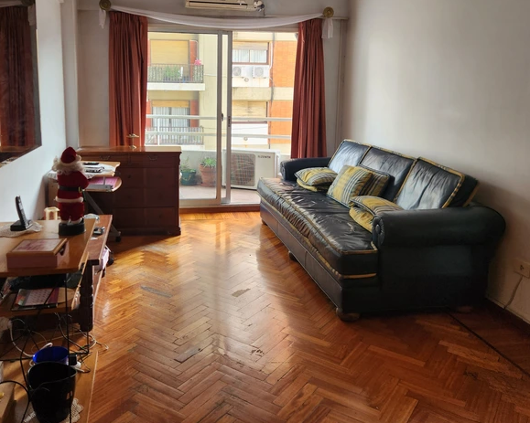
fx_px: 486
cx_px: 231
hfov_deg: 57.0
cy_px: 162
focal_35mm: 31
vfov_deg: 46.7
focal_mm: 5.4
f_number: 1.8
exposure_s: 1/100
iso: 64
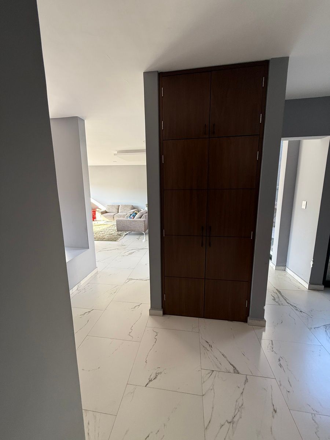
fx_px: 178
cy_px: 220
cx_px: 165
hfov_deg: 85.7
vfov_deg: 102.1
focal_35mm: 14
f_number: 2.2
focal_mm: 2.22
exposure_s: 1/99
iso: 100
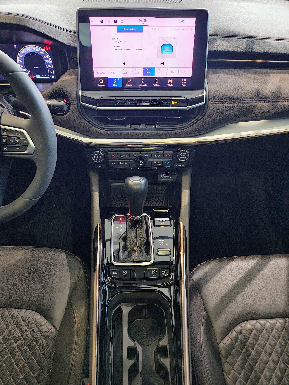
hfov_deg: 54.9
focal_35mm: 25
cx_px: 144
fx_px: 278
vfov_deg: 69.4
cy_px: 192
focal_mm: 5.89
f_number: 1.4
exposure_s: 1/30
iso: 744
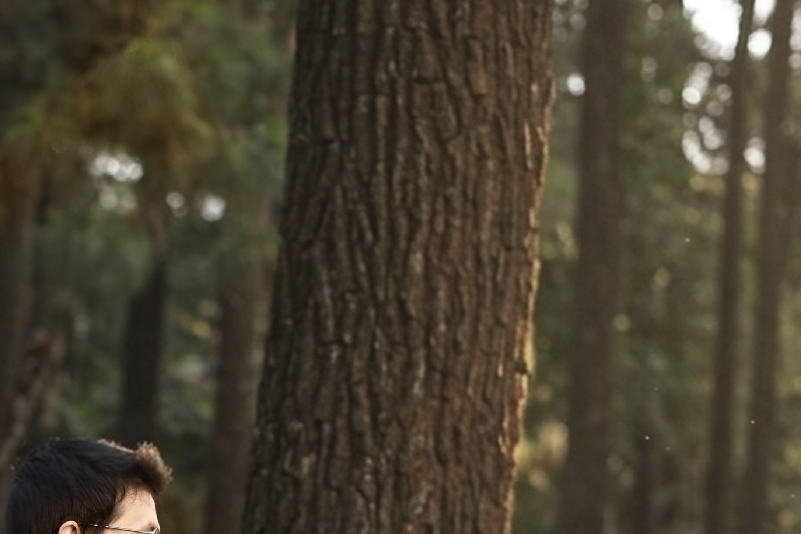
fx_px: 3070
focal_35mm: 138
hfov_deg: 14.8
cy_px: 566
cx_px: 155
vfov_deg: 9.8
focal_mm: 50
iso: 320
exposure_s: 1/320
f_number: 2
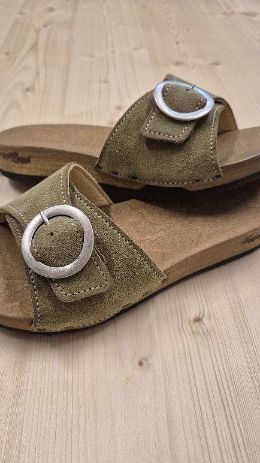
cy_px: 227
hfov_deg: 44.3
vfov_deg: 71.9
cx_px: 113
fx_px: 318
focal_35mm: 26
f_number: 1.8
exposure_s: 1/100
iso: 160
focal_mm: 5.4
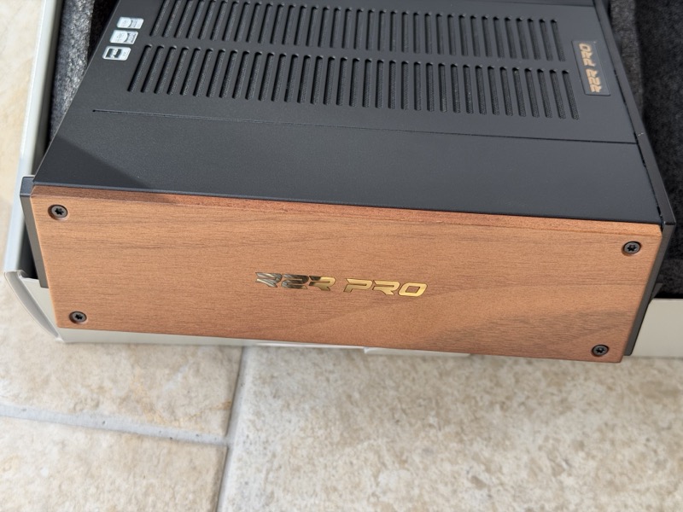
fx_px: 947
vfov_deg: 30.3
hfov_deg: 39.7
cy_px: 256
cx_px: 342
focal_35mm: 48
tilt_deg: -65.4
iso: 64
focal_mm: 6.76
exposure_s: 1/553
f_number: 1.78
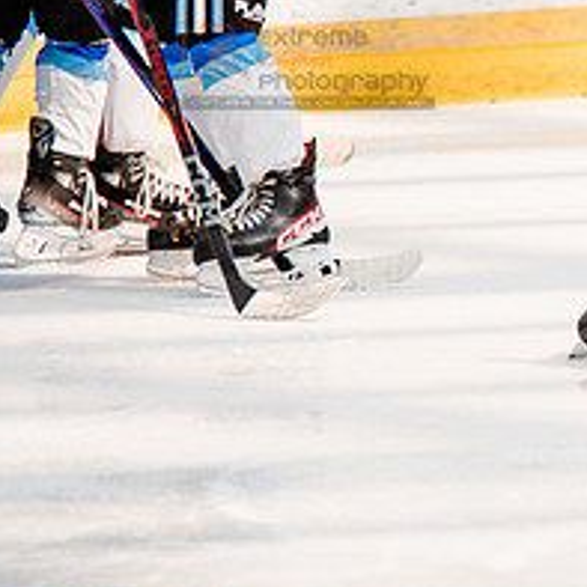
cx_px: 858
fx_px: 23732
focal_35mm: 1237
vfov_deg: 1.4
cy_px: 274
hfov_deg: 1.4
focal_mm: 300
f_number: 3.2
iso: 1250
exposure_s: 1/3200
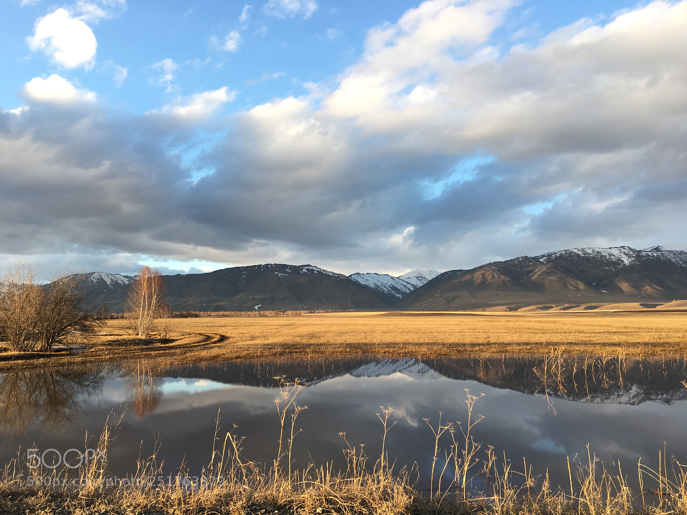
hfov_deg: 61.7
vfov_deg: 48.2
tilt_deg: +7.3
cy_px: 258
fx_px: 576
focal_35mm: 29
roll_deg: +0.4
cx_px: 344
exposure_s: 1/162
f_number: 2.2
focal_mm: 4.15
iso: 25
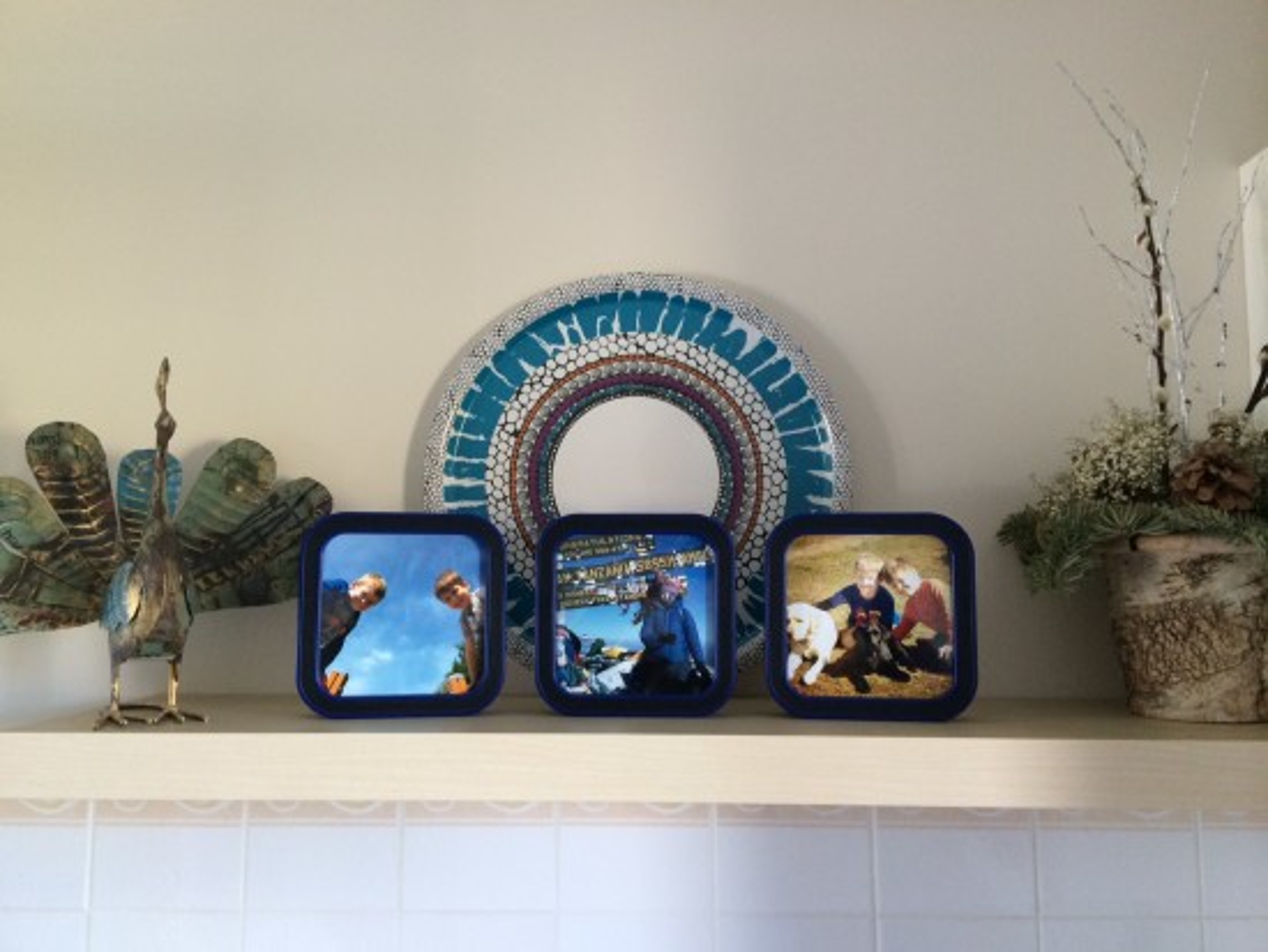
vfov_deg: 46.8
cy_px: 476
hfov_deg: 59.9
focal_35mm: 30
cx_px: 634
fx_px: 1099
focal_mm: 4.12
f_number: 2.2
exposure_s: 1/30
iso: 160
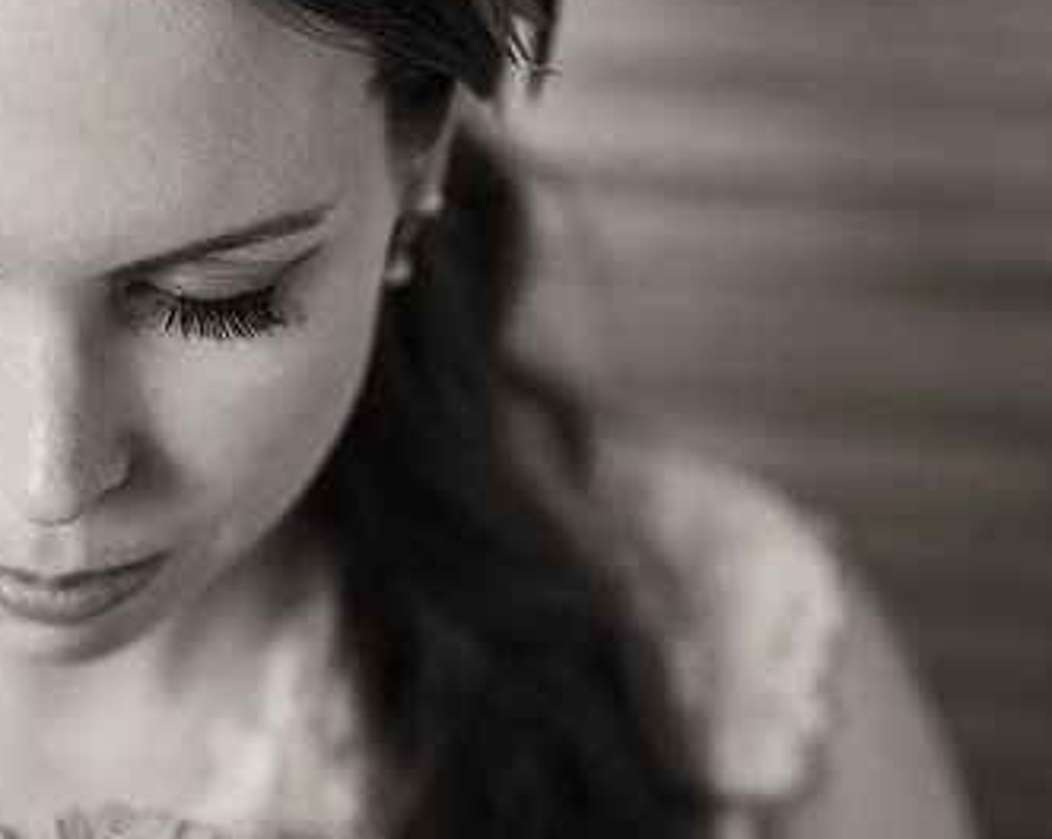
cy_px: 316
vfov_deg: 11.0
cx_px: 188
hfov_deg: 13.7
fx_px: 4354
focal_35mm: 140
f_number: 2.5
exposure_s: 1/640
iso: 1600
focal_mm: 85
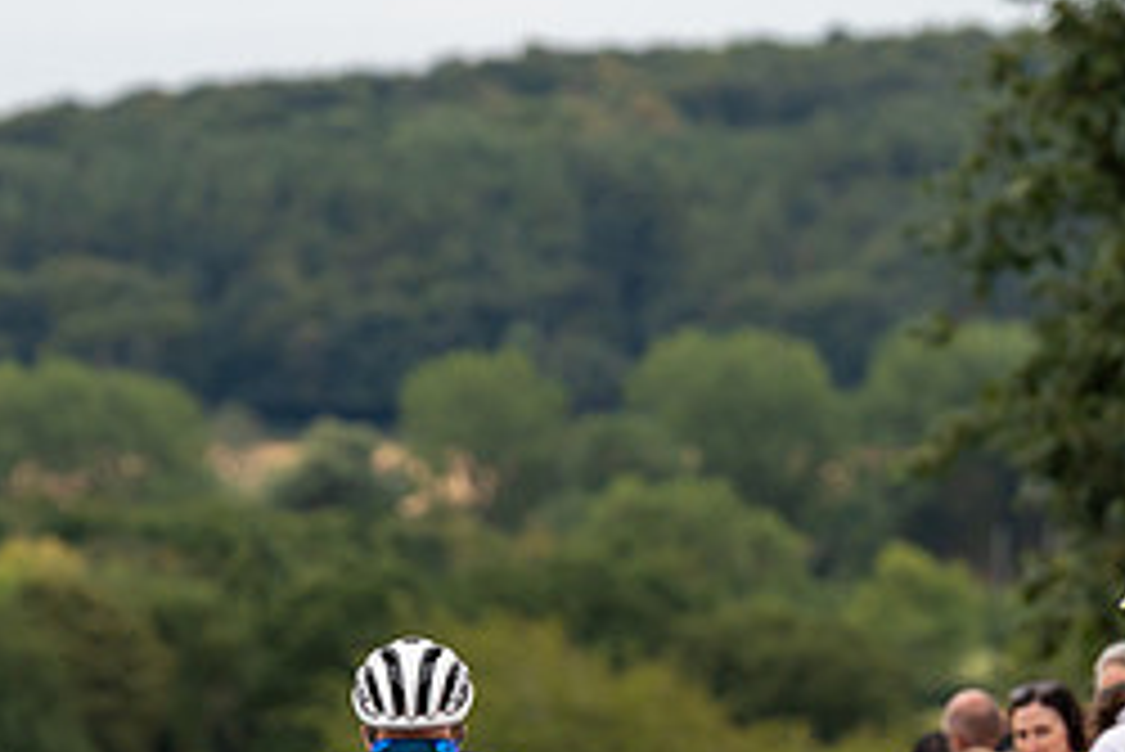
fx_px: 10443
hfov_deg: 6.2
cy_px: 853
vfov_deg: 4.1
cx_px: 428
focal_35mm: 334
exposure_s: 1/1000
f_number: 3.5
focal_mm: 144
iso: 640
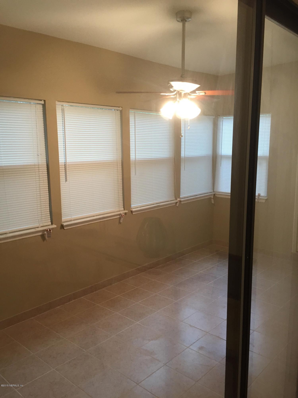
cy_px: 199
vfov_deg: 61.7
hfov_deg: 48.2
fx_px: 333
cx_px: 149
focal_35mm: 29
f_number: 2.2
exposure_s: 1/30
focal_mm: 4.15
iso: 100
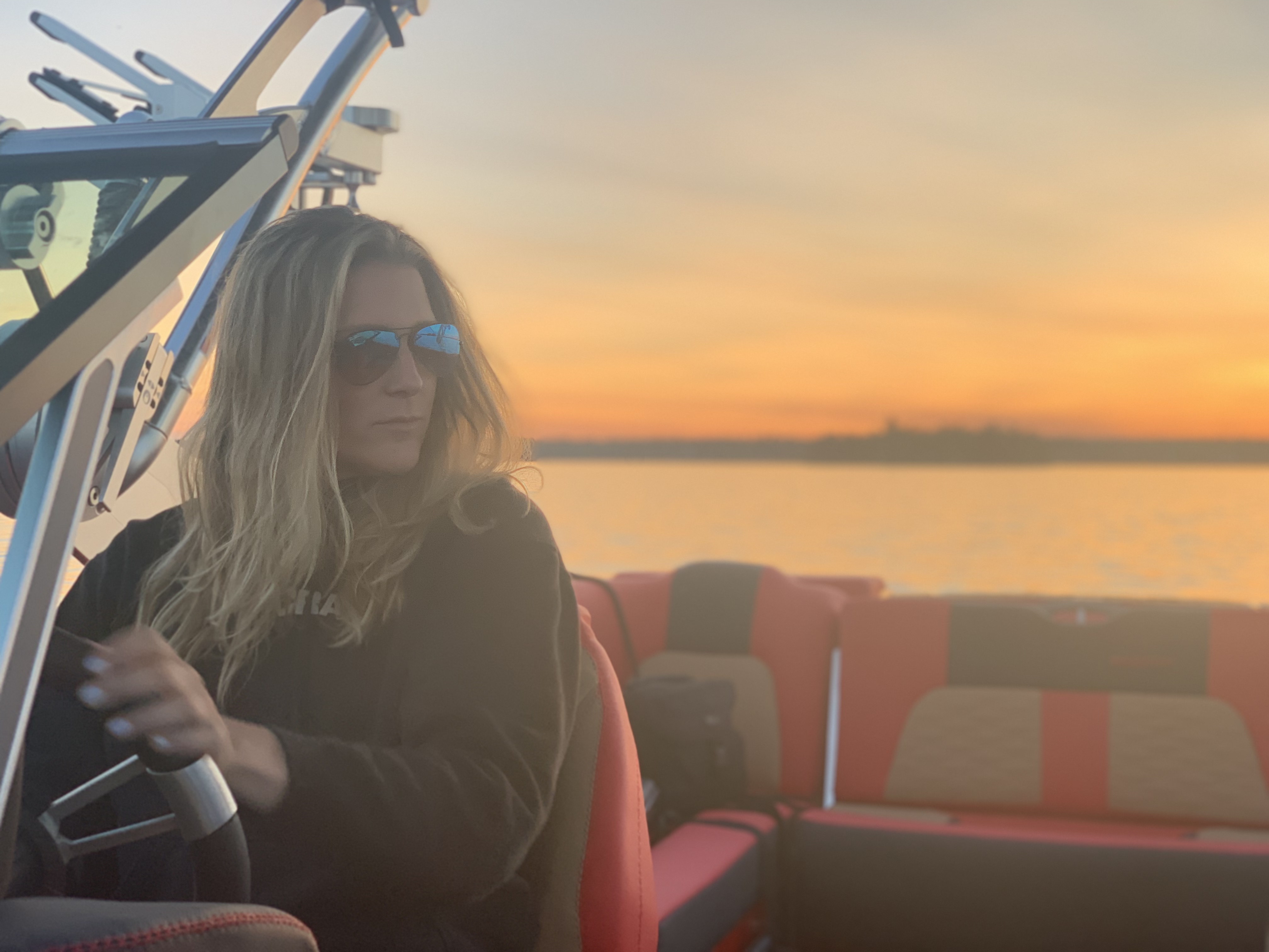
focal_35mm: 52
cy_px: 476
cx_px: 634
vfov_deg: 28.0
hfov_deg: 36.8
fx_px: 1906
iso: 40
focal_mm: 6
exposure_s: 1/122
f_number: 2.4
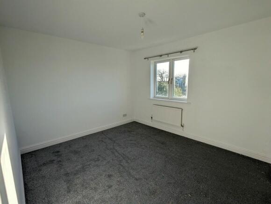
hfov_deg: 94.4
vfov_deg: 78.3
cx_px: 136
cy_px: 102
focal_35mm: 16
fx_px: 125
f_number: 2.2
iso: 47
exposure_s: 1/725
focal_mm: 2.35
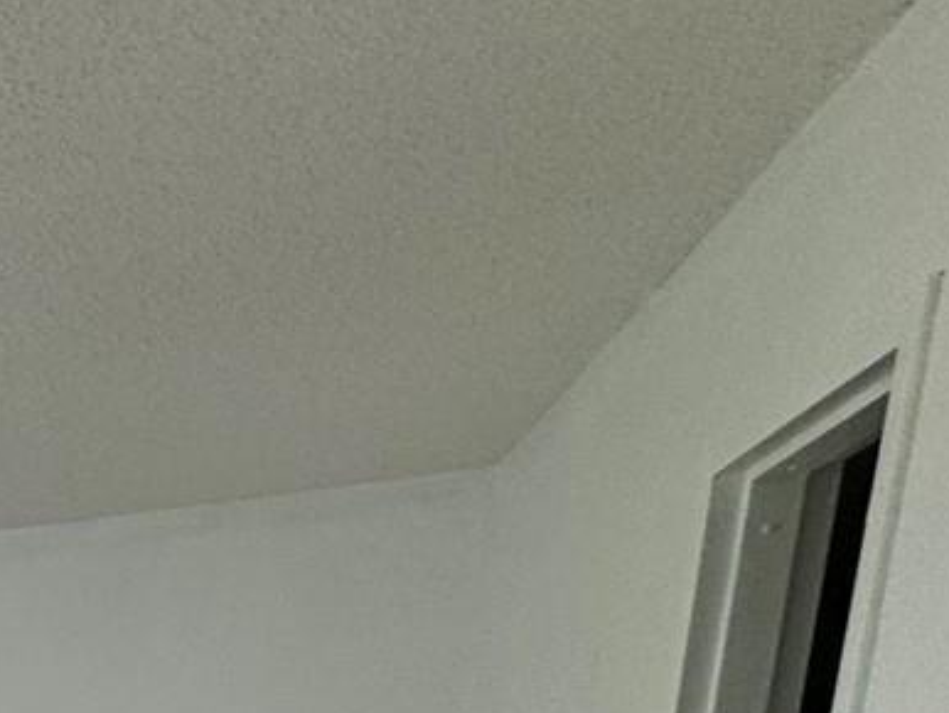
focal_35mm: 58
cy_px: 1315
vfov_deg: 18.8
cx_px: -649
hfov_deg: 22.9
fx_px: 1591
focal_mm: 2.22
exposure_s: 1/99
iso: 80
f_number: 2.2
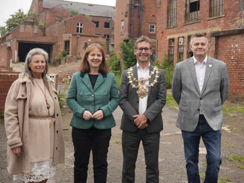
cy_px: 87
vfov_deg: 30.9
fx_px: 331
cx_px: 124
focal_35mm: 47
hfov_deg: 40.4
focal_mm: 32.7
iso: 100
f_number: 5
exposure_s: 1/125
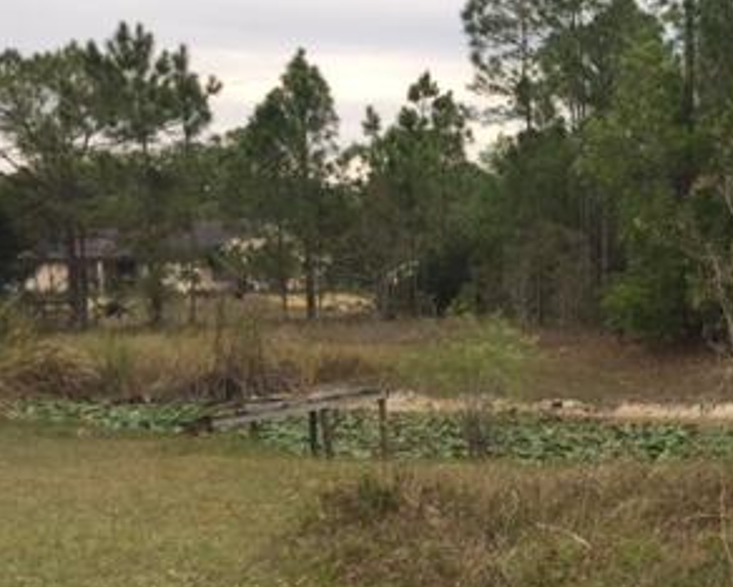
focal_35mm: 62
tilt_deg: -4.0
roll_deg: +2.4
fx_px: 1346
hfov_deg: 28.3
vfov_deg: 24.4
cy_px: 439
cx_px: 761
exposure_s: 1/421
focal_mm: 4.15
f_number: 2.2
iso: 32
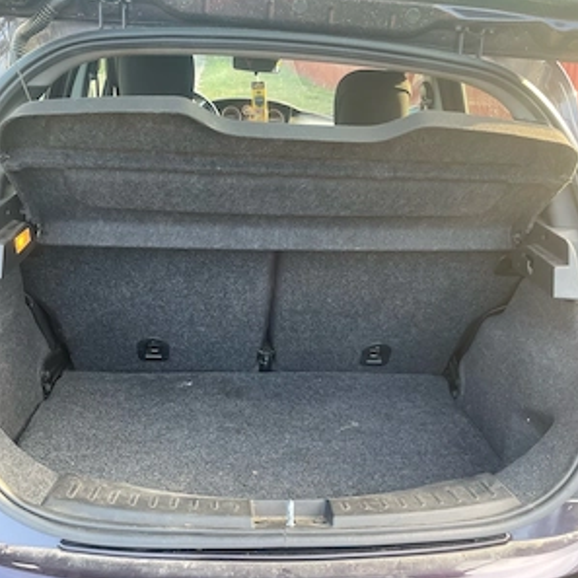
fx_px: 586
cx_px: 290
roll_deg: +2.8
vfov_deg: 52.3
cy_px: 331
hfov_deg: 52.5
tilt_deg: -26.7
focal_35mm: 31
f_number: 1.6
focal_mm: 4.2
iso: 125
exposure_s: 1/117
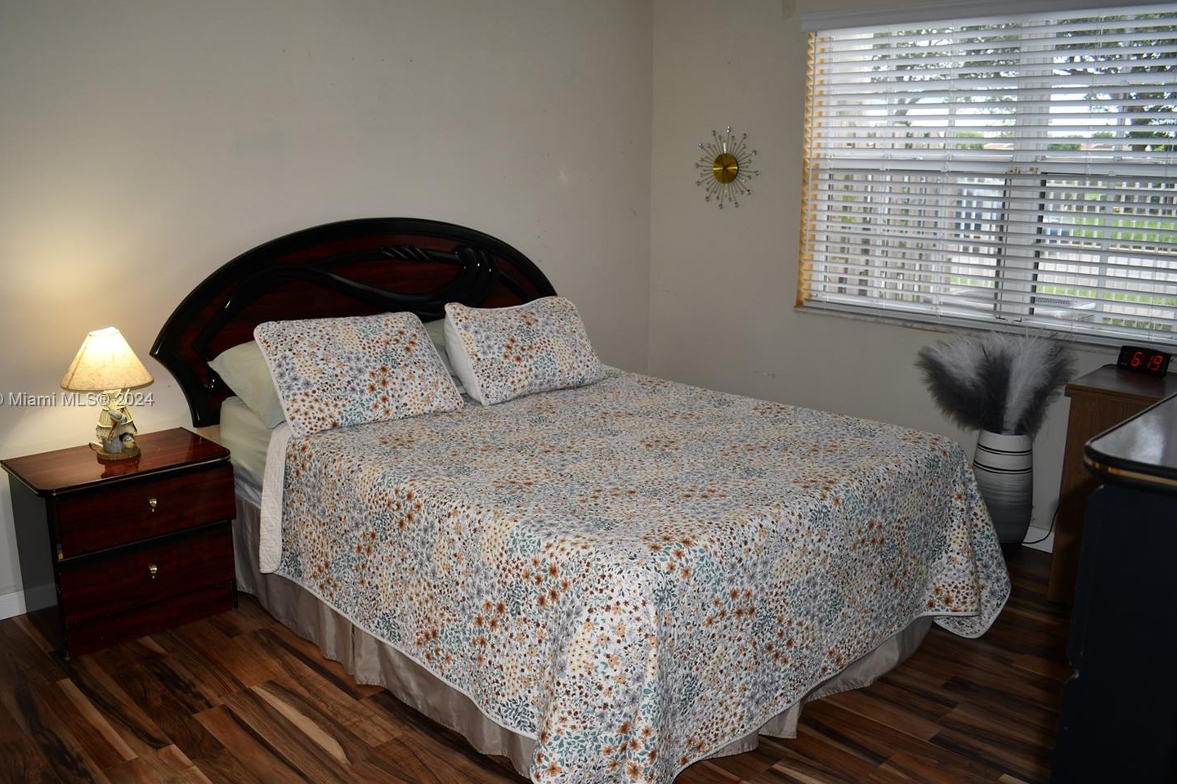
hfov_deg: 61.9
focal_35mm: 30
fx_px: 980
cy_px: 401
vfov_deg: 43.6
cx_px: 546
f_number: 3.5
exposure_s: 1/60
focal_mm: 18
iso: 250
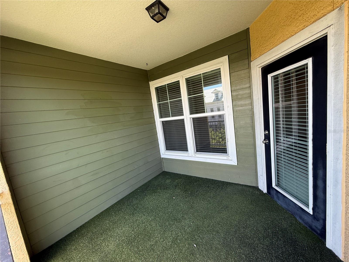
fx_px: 141
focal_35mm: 14
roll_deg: +8.4
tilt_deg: -7.0
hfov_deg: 102.1
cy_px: 131
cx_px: 174
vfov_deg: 85.7
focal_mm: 2.22
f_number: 2.2
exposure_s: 1/163
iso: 64
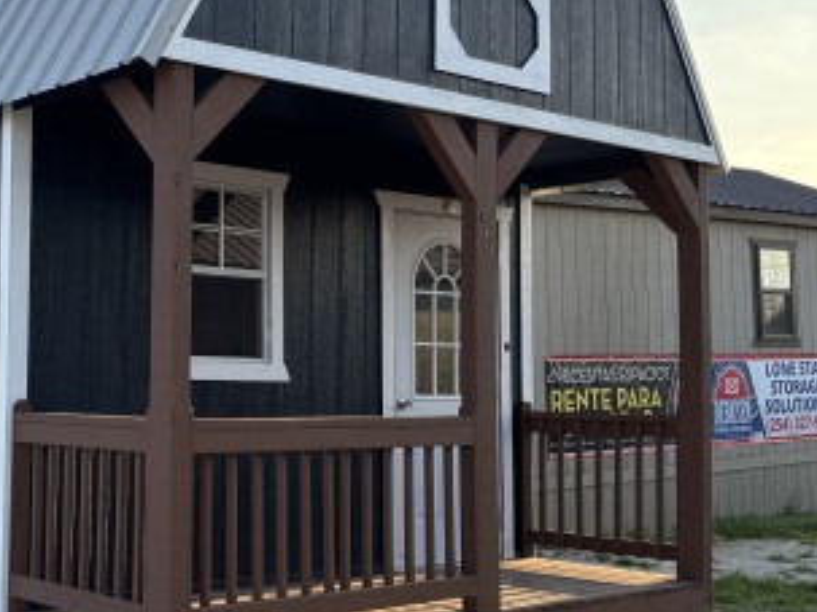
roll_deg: +0.6
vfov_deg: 26.5
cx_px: 175
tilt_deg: +2.0
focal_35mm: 55
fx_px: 1298
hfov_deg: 34.0
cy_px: 291
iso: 50
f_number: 1.6
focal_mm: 5.96
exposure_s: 1/1016
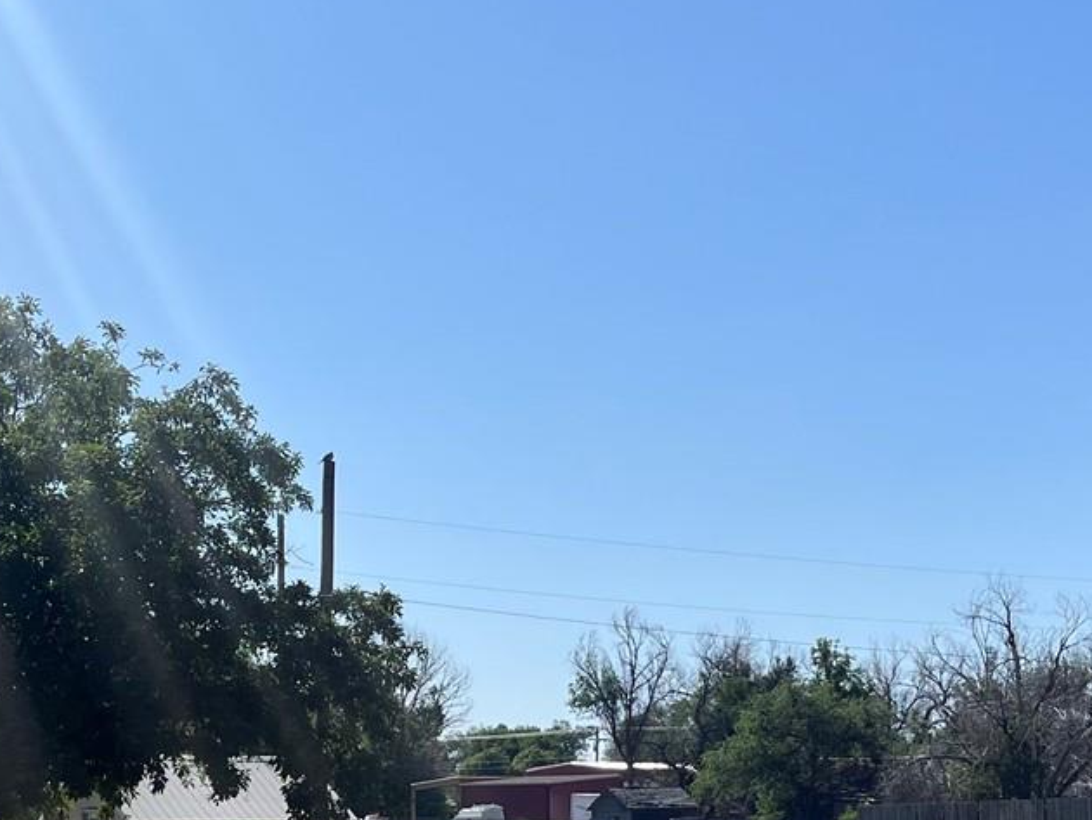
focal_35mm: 66
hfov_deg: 29.1
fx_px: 2083
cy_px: 908
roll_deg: -1.8
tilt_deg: -1.5
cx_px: 335
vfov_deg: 21.1
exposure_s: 1/5556
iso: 50
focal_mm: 5.1
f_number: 1.6
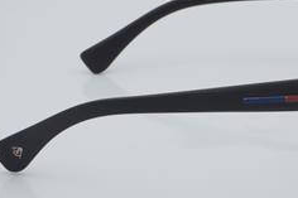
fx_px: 1051
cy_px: 74
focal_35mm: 127
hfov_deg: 16.0
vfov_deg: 10.8
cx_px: 239
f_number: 32
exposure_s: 1/4
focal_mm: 50
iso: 100
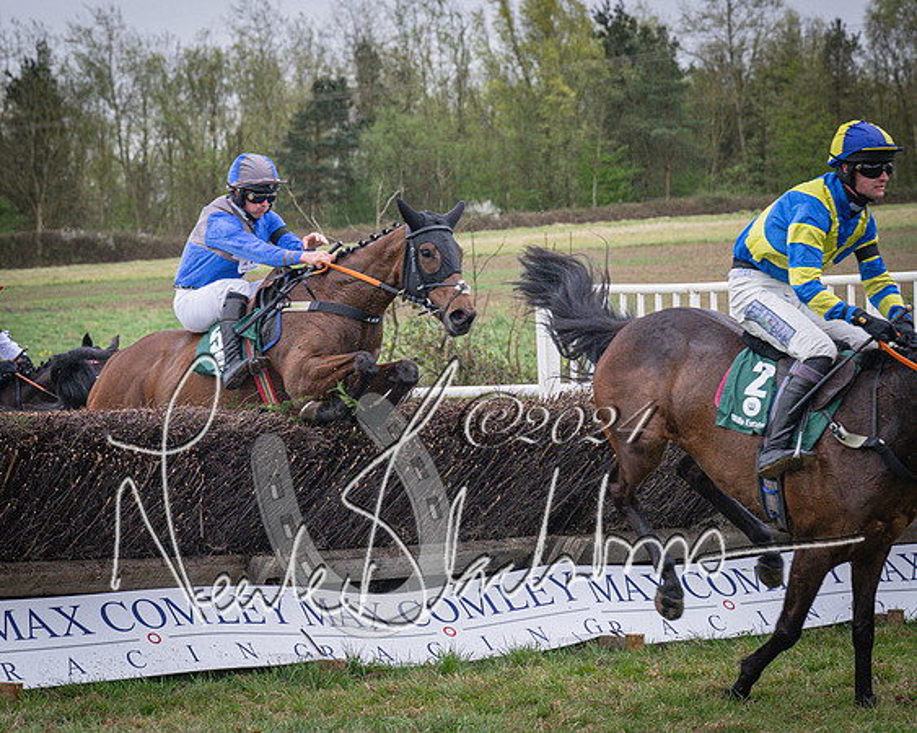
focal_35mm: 147
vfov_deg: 10.5
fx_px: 3983
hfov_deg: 13.1
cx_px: 390
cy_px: 359
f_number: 4
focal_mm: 70
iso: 1600
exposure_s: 1/1000
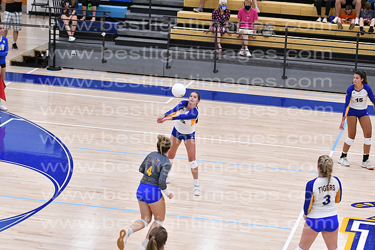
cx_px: 188
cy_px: 125
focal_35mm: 112
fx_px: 1172
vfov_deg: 12.2
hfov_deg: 18.2
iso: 6400
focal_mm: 75
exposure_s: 1/1000
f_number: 3.2
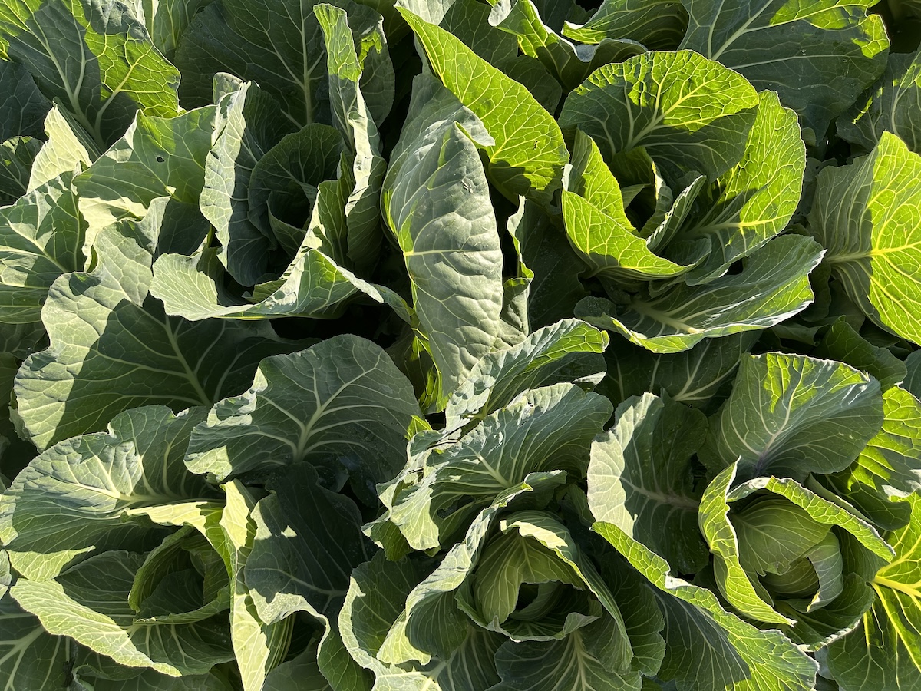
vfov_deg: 56.8
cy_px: 346
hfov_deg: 71.6
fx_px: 639
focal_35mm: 24
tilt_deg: -78.2
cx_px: 460
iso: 80
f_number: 1.78
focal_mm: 6.86
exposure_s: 1/894
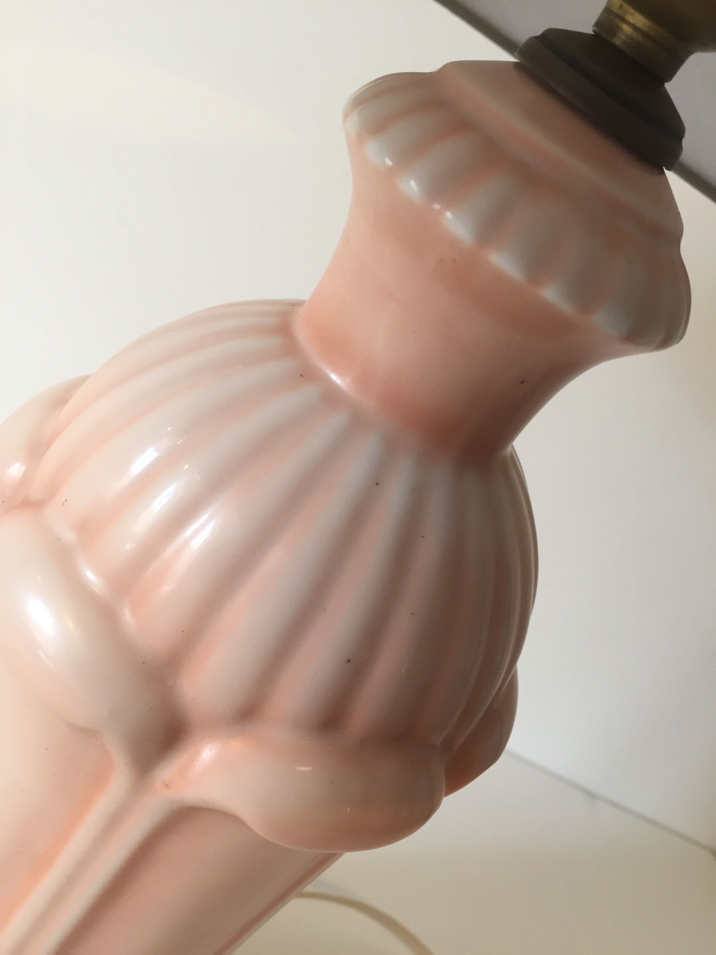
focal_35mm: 29
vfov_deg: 61.7
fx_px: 800
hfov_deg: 48.2
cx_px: 358
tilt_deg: -25.4
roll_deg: -33.7
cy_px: 478
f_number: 2.2
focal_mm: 4.15
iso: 32
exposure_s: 1/33
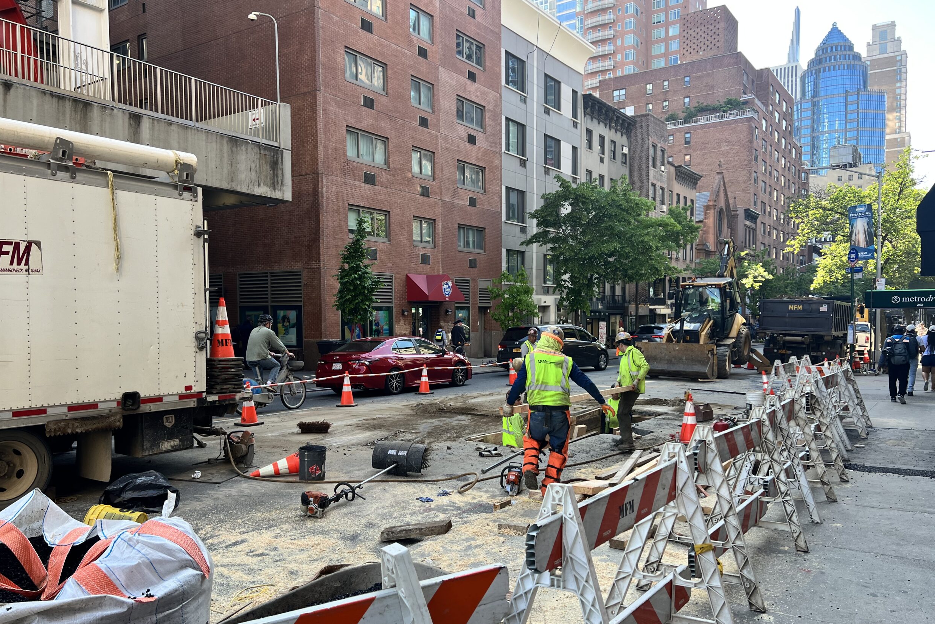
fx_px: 727
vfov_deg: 46.3
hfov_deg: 65.5
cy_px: 345
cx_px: 452
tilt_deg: -3.9
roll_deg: +1.1
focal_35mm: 28
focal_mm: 5.7
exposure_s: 1/359
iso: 50
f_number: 1.5
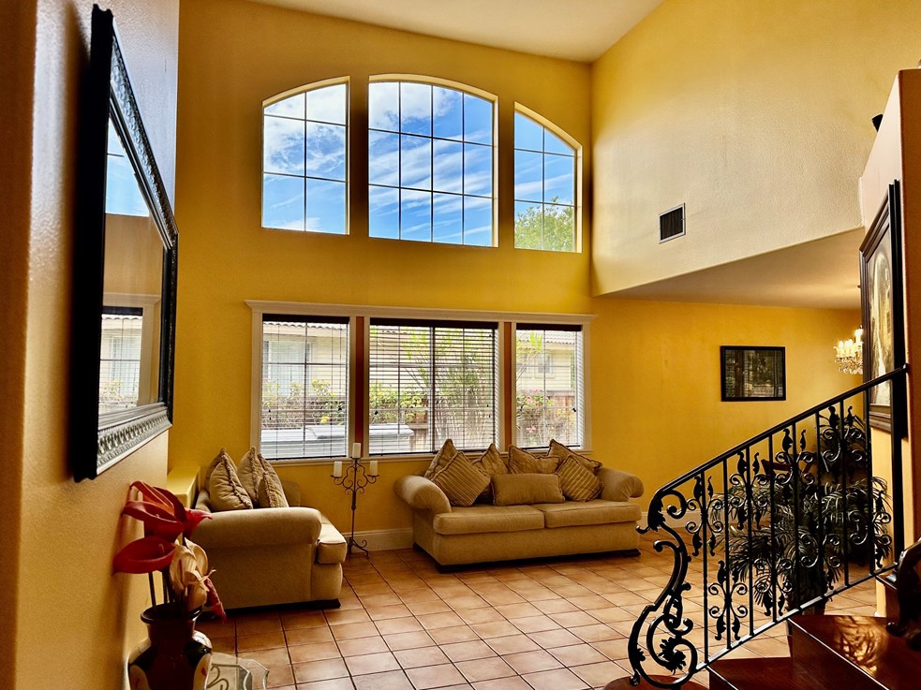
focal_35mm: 25
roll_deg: +0.2
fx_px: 665
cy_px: 355
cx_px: 472
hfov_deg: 69.4
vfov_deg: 54.9
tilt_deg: +2.4
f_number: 1.78
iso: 80
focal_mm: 6.86
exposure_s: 1/1664
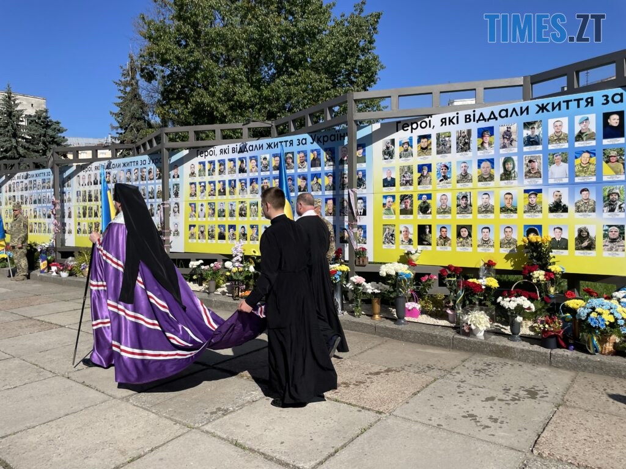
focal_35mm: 26
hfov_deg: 67.3
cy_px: 234
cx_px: 313
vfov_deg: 53.1
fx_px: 470
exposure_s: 1/6897
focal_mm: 4.2
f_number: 1.6
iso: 50
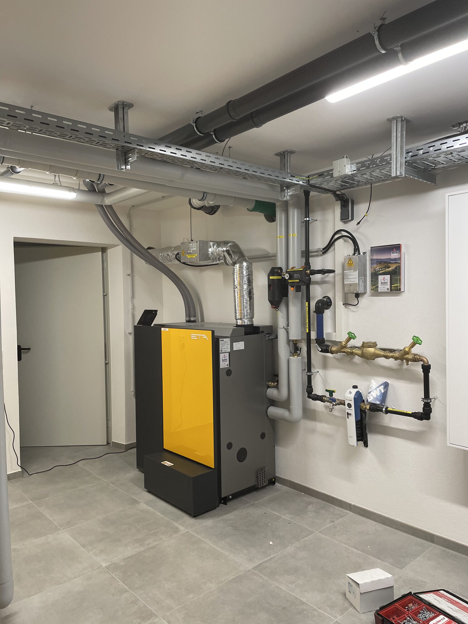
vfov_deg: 67.3
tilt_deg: -0.4
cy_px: 312
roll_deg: +1.2
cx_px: 234
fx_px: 469
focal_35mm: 26
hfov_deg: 53.1
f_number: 1.6
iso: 125
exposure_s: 1/100
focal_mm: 4.2
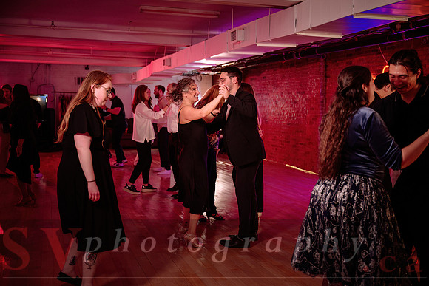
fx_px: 524
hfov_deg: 44.5
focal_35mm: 44
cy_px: 143
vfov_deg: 30.5
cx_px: 214
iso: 640
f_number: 2.8
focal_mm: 44
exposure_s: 1/160
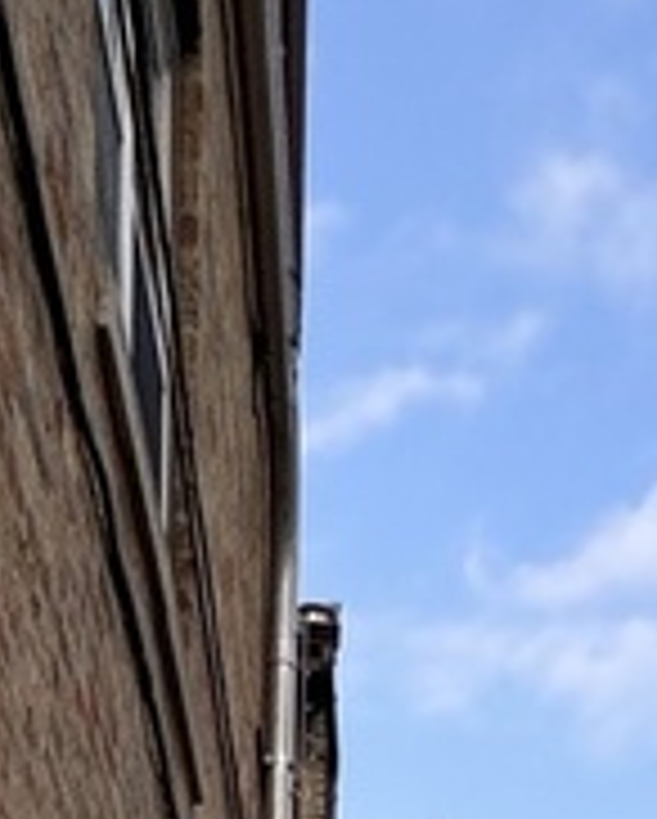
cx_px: 320
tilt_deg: -7.8
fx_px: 1965
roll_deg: -1.6
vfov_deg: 14.4
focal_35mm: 81
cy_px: 2020
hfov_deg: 19.0
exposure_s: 1/1277
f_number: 2.2
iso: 50
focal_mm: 2.22
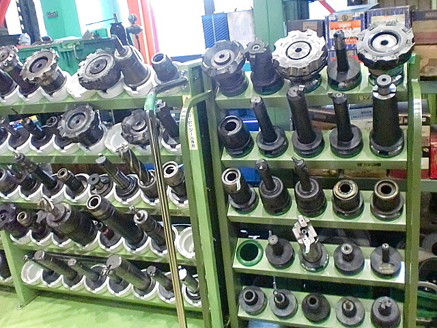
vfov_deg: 40.7
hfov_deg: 52.6
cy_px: 164
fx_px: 442
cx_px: 218
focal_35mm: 35
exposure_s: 1/60
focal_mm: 6.3
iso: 1600
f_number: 3.1
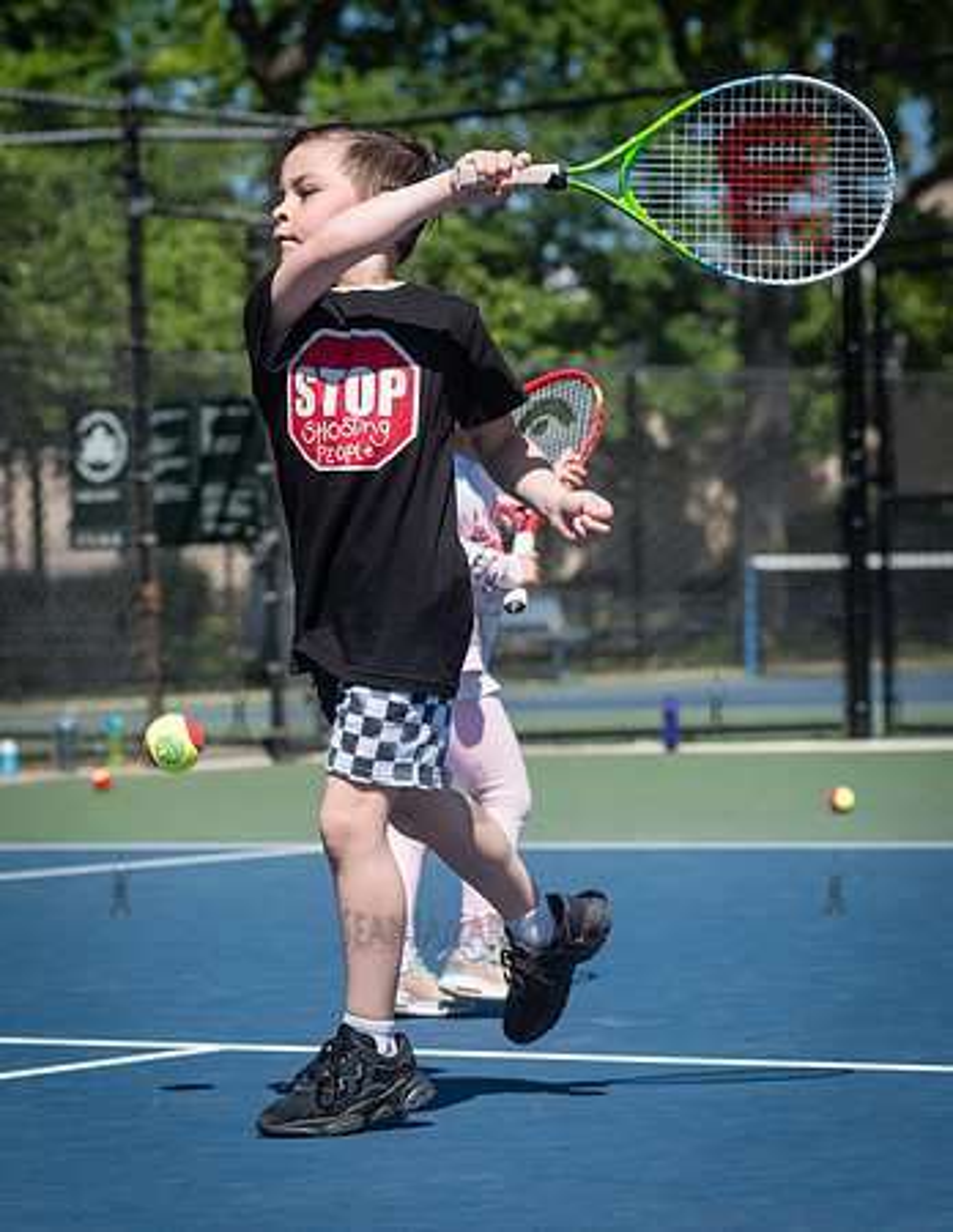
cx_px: 366
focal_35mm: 142
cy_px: 665
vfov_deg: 13.8
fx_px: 5096
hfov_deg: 10.7
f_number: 5
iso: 200
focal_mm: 92
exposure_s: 1/1250
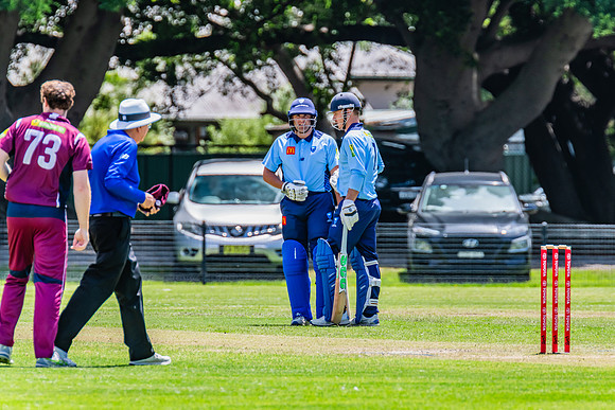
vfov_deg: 2.4
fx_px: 9968
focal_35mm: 583
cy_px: 198
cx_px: 326
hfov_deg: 3.5
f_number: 9
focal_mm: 550
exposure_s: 1/1000
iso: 800
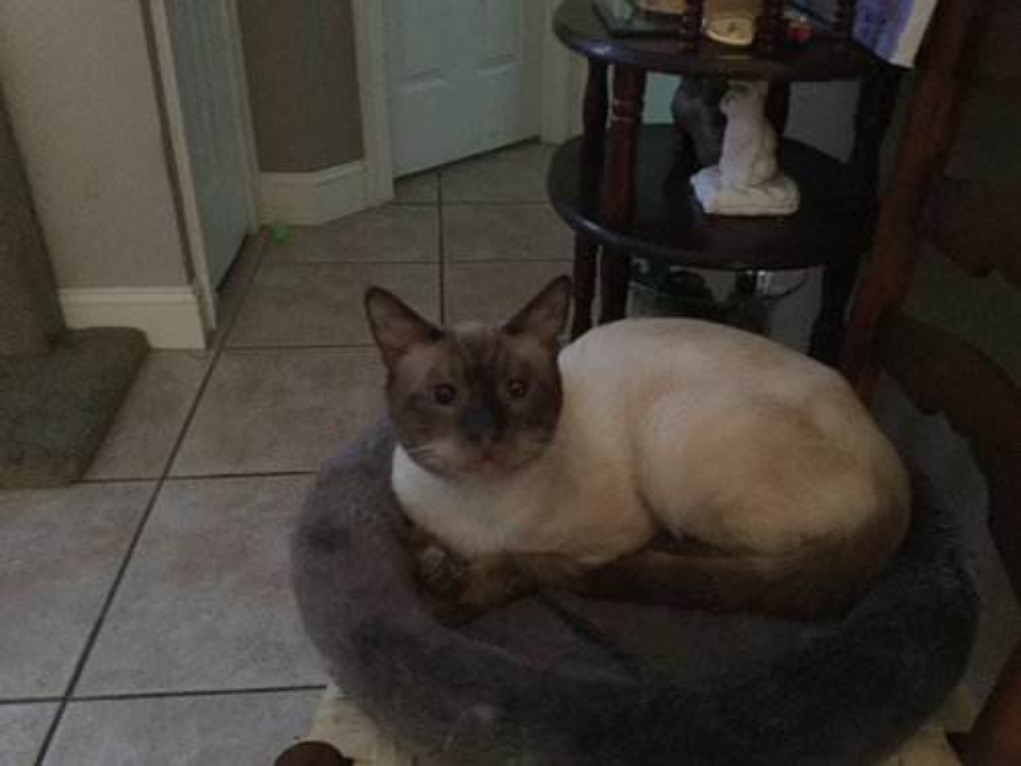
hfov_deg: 58.4
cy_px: 383
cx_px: 510
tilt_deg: -30.3
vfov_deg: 45.4
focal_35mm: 31
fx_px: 914
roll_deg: +0.0
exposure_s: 1/15
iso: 800
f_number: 2.4
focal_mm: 3.3
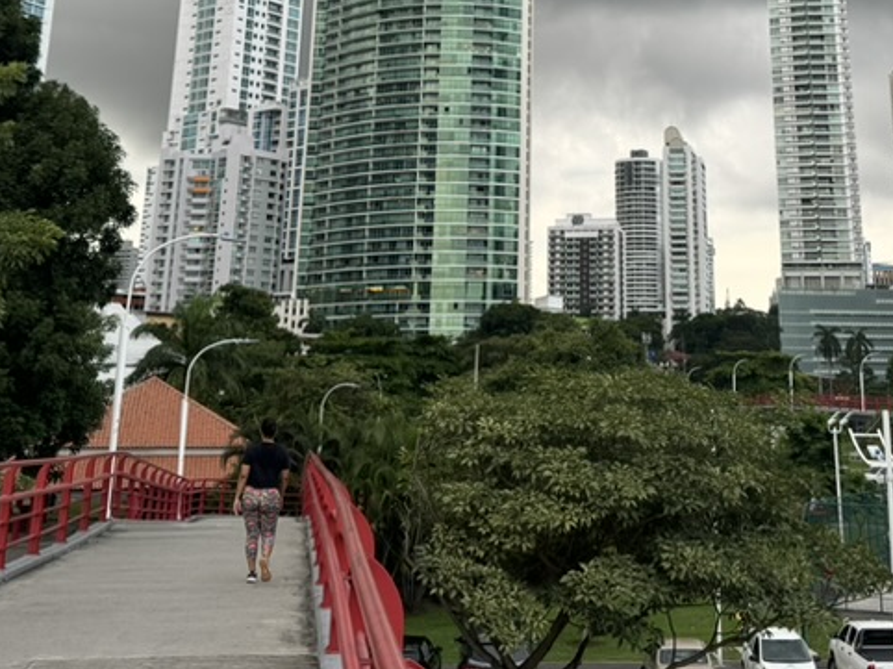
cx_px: 572
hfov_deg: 37.2
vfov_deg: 26.6
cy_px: -41
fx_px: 1315
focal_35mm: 51
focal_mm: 6.76
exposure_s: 1/121
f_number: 1.78
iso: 64
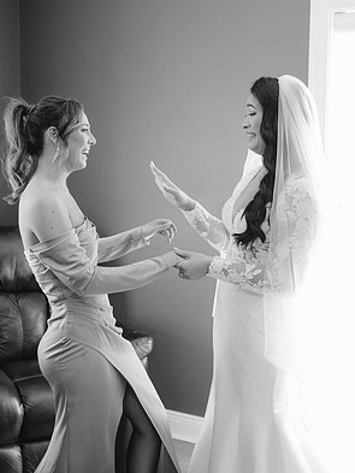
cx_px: 178
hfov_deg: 26.6
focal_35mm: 55
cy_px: 248
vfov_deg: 34.9
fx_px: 752
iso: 1250
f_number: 3.2
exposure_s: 1/125
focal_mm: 50
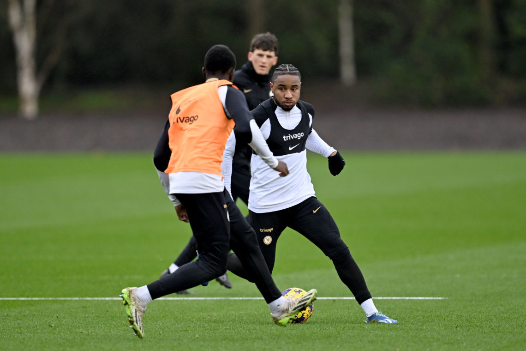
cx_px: 263
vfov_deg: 2.3
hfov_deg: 3.4
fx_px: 8766
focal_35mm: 600
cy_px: 176
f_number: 2.8
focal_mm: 400
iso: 1000
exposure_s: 1/4000
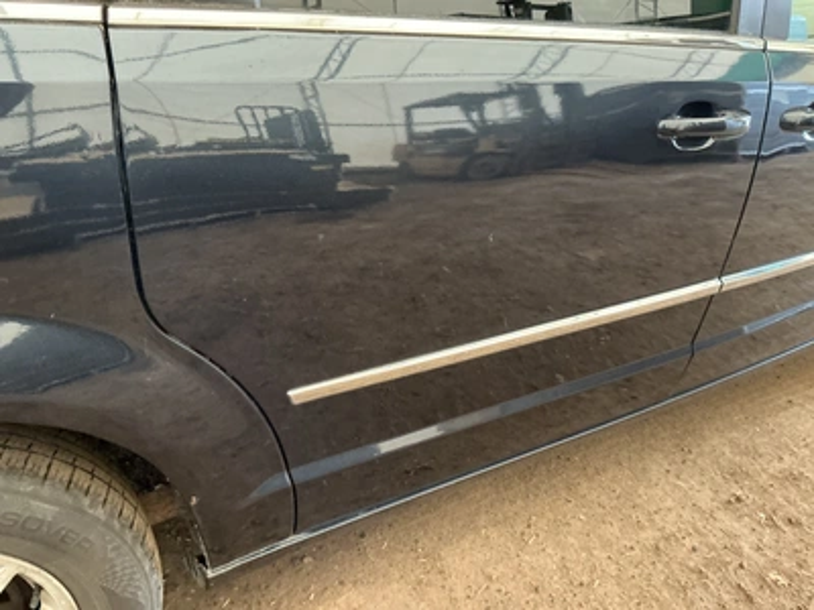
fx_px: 658
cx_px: 407
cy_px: 305
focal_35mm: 28
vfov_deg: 49.7
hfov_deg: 63.4
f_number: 1.8
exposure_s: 1/60
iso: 250
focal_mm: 3
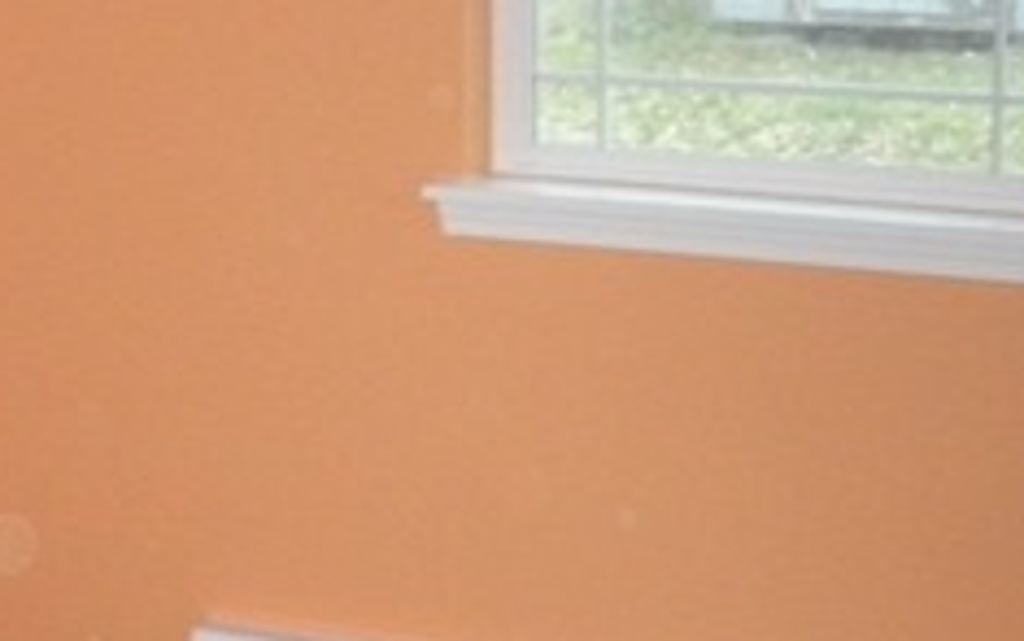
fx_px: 2819
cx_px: -235
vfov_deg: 13.0
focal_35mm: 101
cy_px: 301
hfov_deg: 19.3
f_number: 3.5
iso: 400
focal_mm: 6.3
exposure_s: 1/60
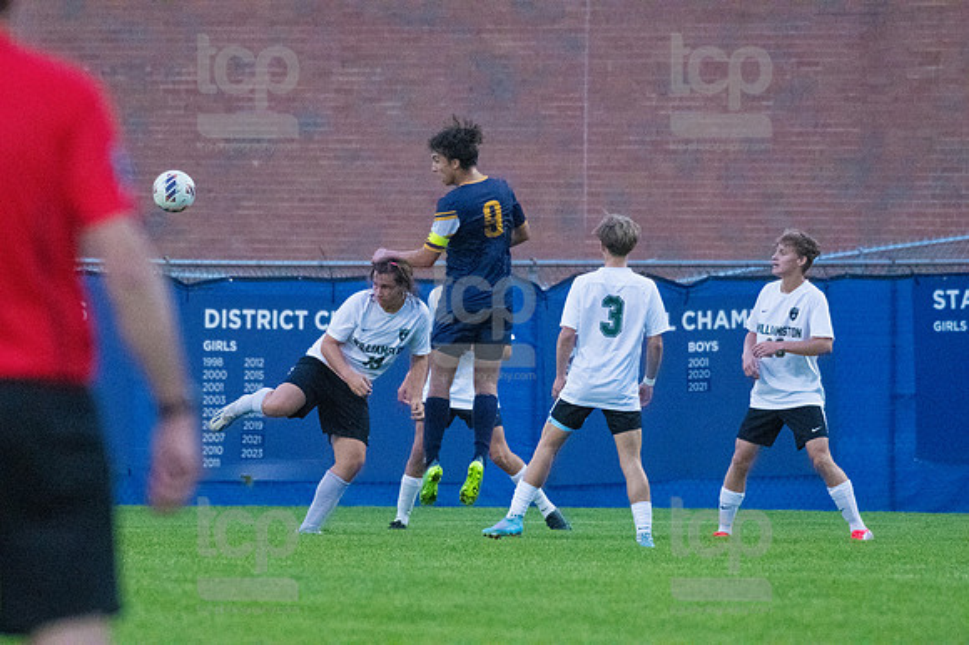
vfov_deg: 2.5
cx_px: 484
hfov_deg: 3.7
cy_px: 322
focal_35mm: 555
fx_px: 14930
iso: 6400
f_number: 5.6
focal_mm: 370
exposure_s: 1/2000
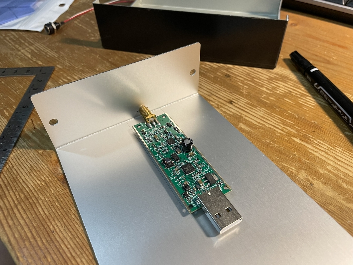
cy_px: 132
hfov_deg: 67.3
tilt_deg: -45.8
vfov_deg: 53.1
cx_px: 176
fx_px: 265
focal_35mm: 26
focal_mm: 4.2
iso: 160
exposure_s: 1/50
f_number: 1.6
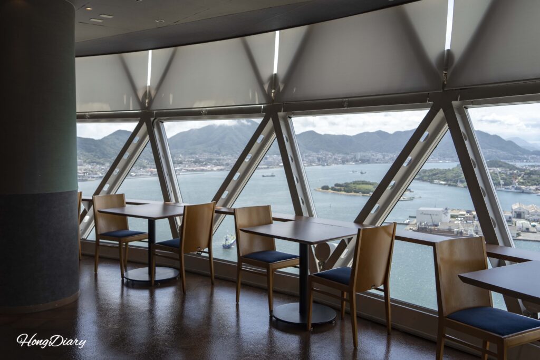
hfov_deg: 58.7
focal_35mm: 32
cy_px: 180
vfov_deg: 41.1
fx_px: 480
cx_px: 270
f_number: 5.6
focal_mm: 32
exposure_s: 1/250
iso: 100
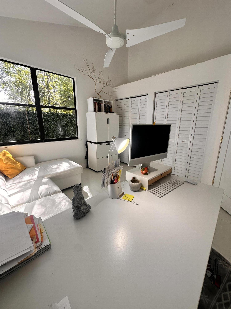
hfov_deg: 85.7
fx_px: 125
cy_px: 154
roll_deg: -0.3
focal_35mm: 14
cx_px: 116
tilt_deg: -14.7
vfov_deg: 102.1
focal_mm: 2.22
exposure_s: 1/99
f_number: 2.2
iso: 80
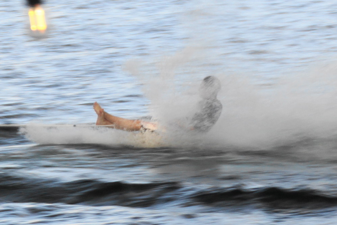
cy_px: 112
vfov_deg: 15.2
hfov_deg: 22.6
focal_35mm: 90
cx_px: 168
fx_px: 843
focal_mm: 60
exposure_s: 1/100
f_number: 5.6
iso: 100
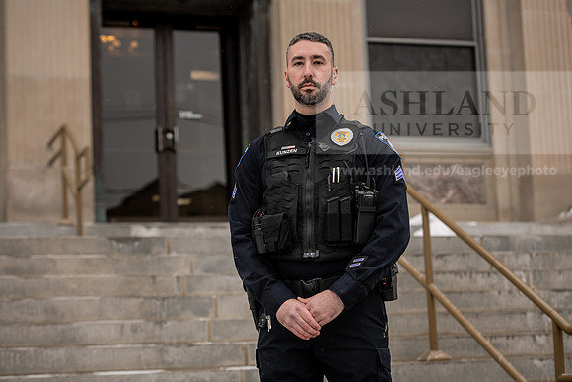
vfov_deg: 15.9
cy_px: 191
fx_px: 1367
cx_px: 286
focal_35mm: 86
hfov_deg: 23.6
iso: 125
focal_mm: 86
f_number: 4
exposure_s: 1/500
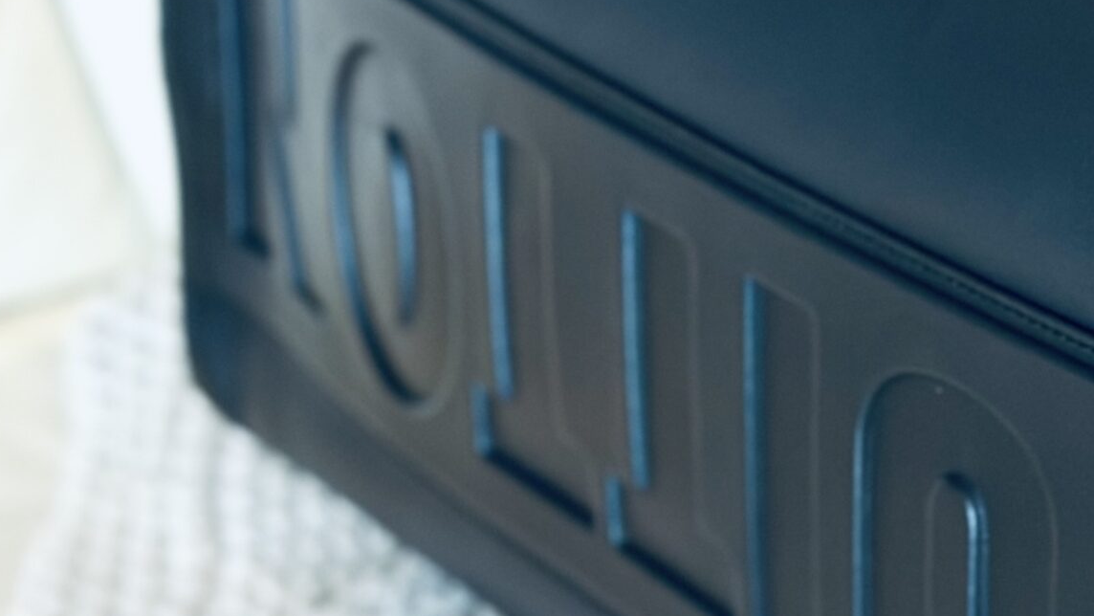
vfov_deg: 10.3
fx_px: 3395
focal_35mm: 117
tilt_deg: -36.4
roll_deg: +13.0
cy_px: 476
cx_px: 1187
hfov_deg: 17.7
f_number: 1.78
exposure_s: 1/40
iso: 500
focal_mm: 6.86
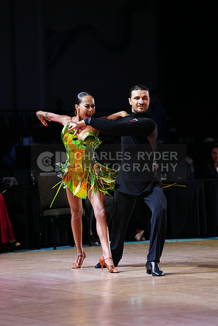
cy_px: 163
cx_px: 109
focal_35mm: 145
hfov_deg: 9.5
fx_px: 1316
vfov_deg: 14.2
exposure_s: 1/500
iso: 2000
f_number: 2.8
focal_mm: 145
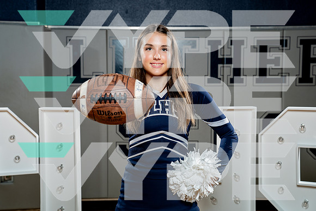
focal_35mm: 63
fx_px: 553
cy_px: 104
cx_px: 158
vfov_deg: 21.6
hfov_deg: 31.9
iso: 250
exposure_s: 1/250
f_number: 5.6
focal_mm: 60
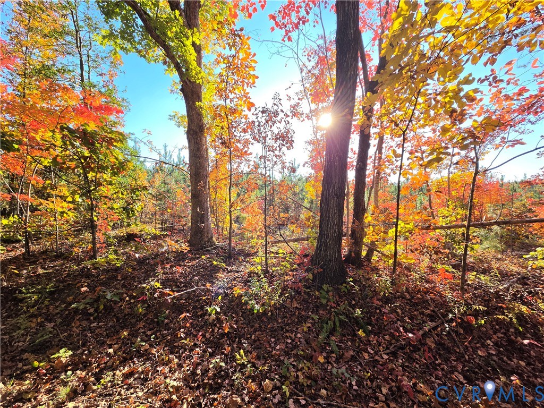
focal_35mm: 13
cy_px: 204
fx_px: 204
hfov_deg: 106.2
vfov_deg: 89.9
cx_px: 272
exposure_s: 1/1283
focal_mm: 2.2
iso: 100
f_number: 2.2
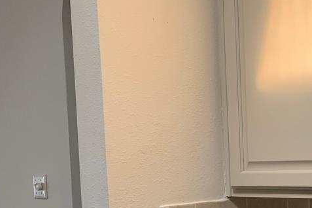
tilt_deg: -3.9
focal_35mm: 58
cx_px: 320
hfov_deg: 31.6
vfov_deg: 22.5
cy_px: 205
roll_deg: +1.1
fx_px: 503
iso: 40
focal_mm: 4.25
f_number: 1.8
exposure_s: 1/121
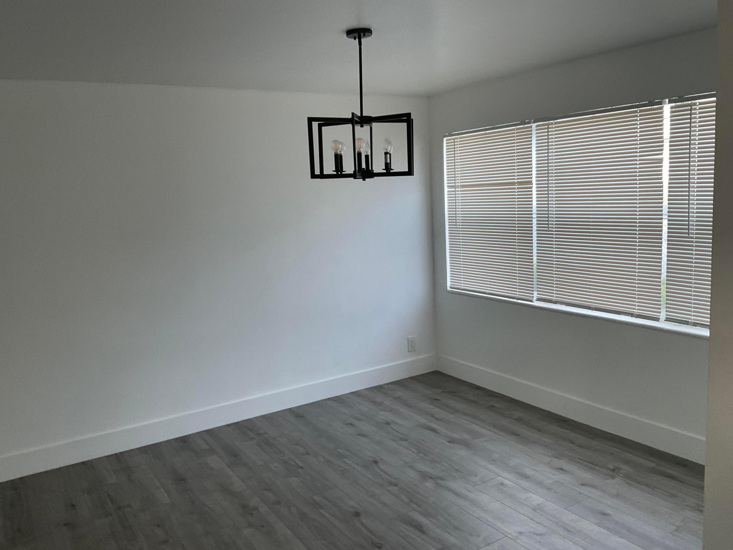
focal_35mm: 29
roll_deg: +2.0
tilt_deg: -7.9
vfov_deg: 48.2
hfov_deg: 61.7
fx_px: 614
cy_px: 275
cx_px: 366
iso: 100
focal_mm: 3
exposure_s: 1/60
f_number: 1.8
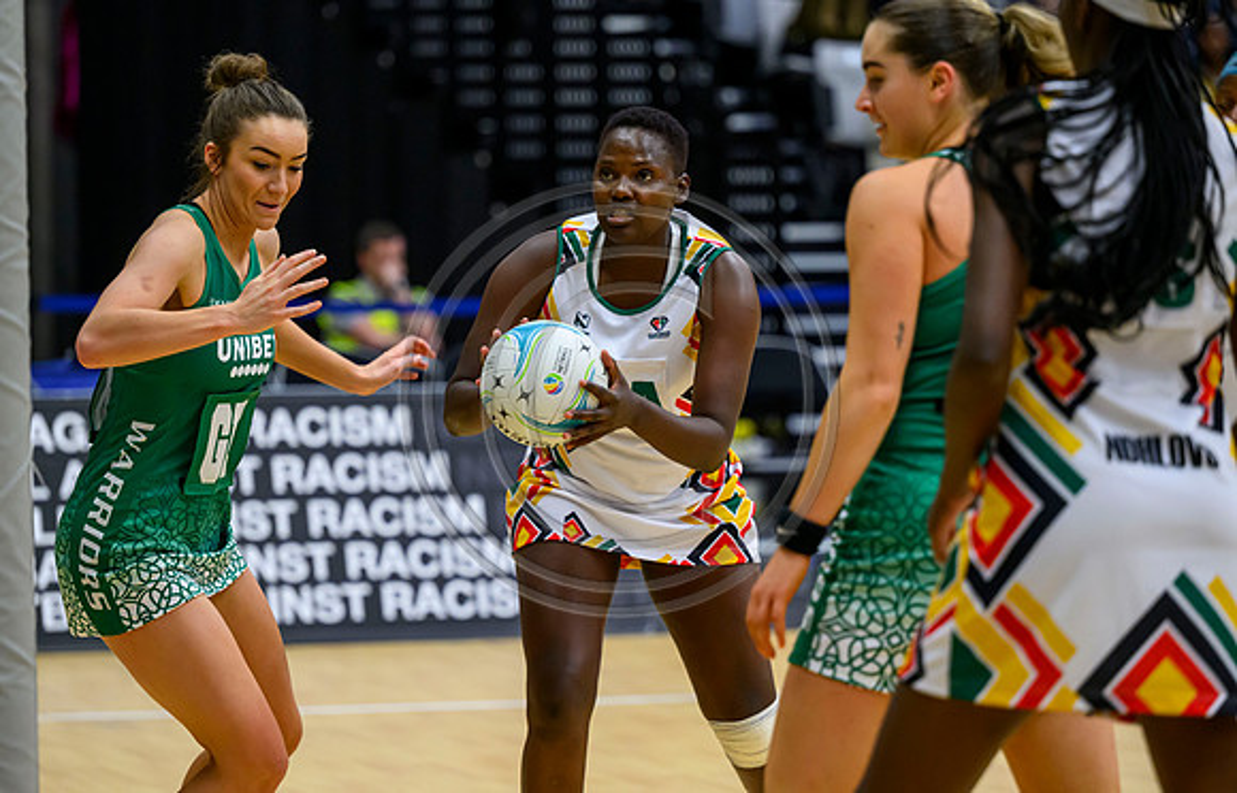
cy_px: 463
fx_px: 5685
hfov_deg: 12.4
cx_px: 650
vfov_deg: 8.0
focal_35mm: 167
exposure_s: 1/1000
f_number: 2.8
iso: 4000
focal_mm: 140
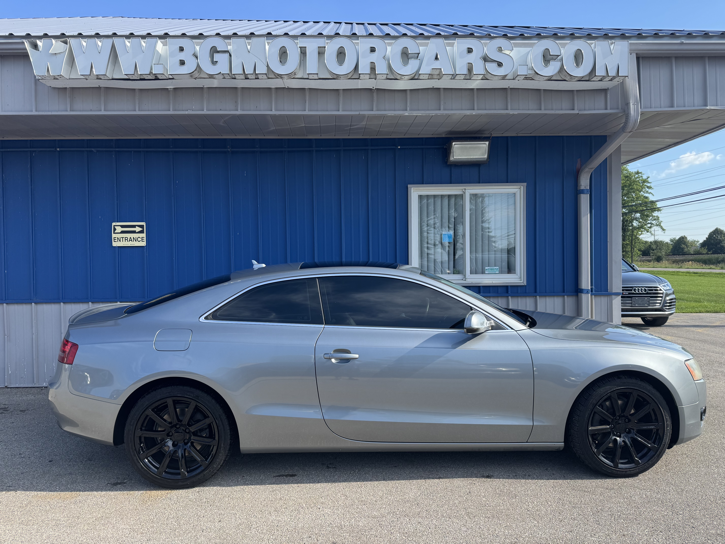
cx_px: 362
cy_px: 272
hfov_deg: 71.6
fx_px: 503
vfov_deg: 56.8
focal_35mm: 24
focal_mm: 6.76
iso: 80
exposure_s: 1/1597
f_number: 1.78
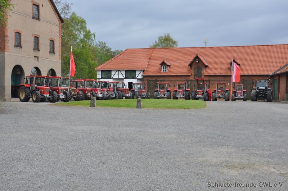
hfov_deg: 35.1
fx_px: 455
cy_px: 96
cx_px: 144
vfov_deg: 23.7
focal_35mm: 57
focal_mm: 38
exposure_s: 1/320
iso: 200
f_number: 9
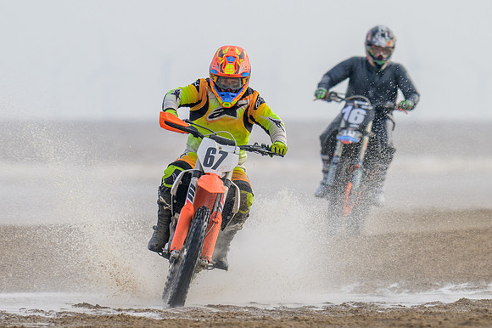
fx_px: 14255
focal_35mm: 1044
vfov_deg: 1.3
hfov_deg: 2.0
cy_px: 166
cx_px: 220
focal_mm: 600
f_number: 8
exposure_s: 1/640
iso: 400
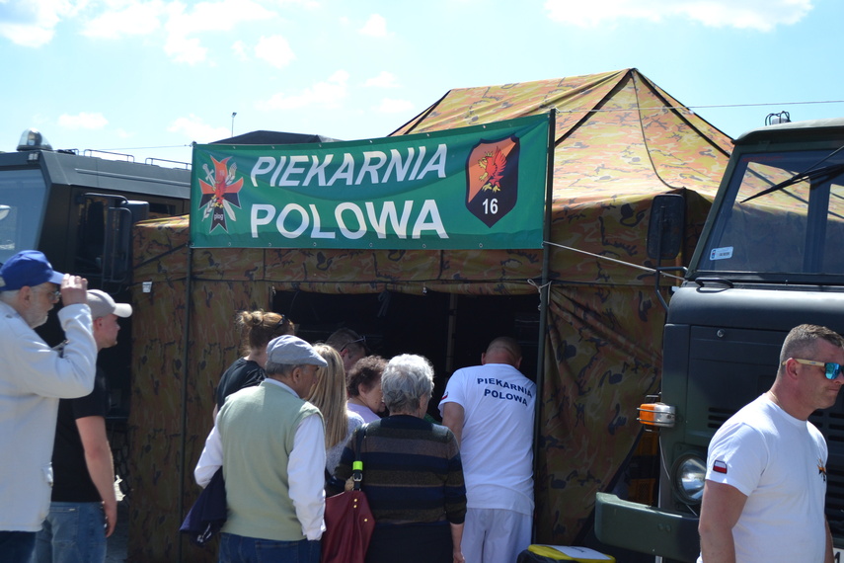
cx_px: 422
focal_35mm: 60
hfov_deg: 33.4
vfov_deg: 22.6
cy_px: 282
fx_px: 1407
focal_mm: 40
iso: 400
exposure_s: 1/1250
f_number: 5.6
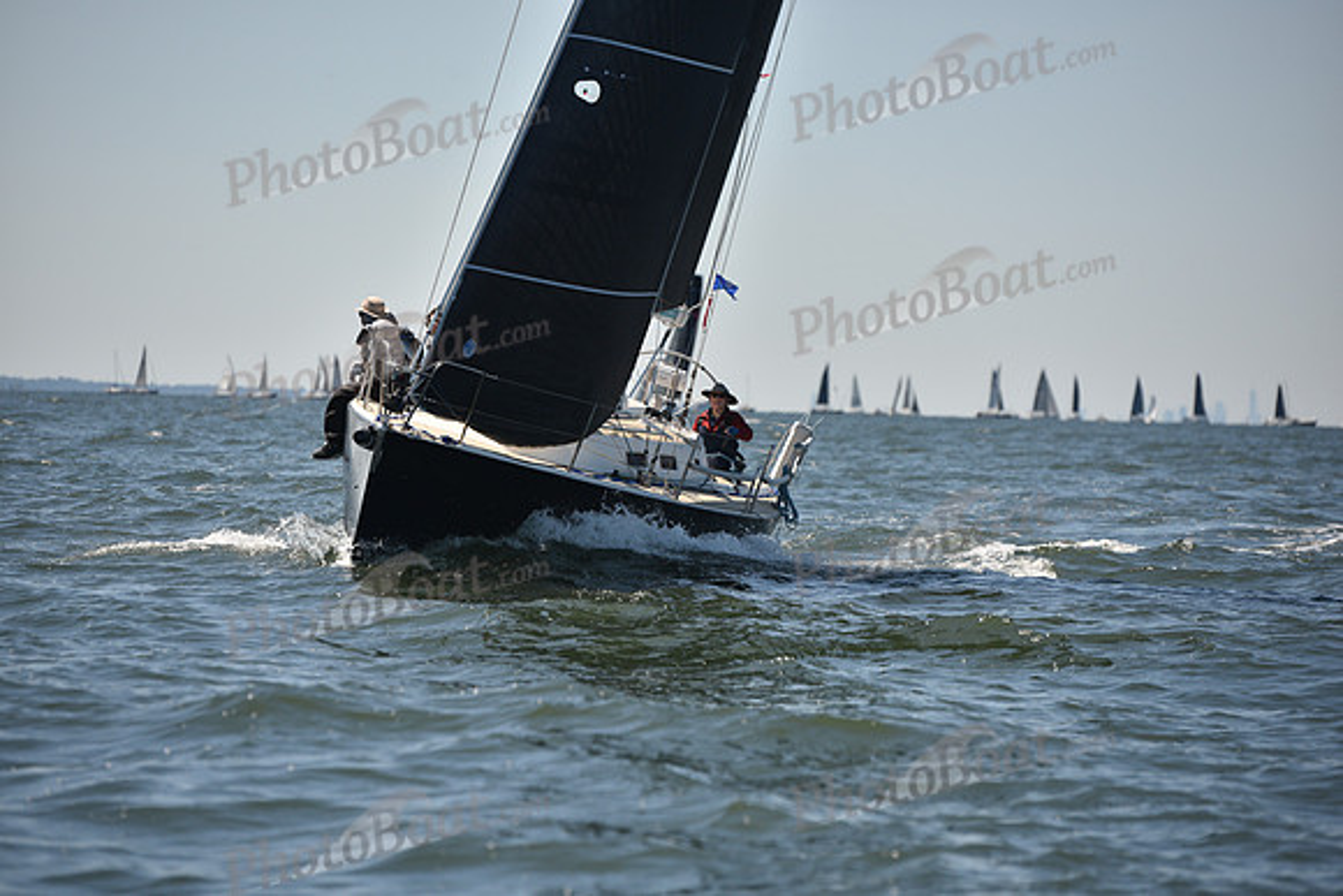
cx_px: 672
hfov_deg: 11.7
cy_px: 448
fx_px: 6530
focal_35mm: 175
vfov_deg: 7.9
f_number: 4
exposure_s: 1/1250
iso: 250
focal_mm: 175
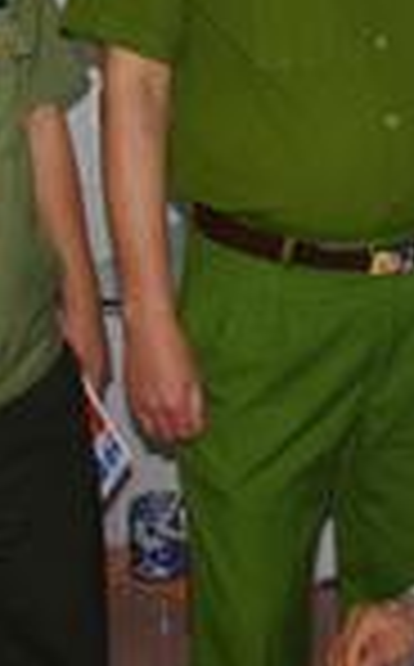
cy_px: 142
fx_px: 1486
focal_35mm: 82
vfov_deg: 24.9
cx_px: 338
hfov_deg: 15.7
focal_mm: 18
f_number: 3.5
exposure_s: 1/125
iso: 400
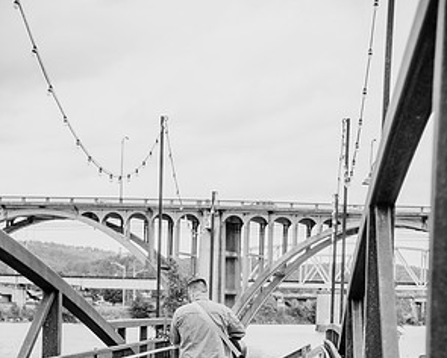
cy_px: 328
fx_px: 1098
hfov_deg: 23.0
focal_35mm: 83
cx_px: 224
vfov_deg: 18.2
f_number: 4
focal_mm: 58
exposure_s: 1/800
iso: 320
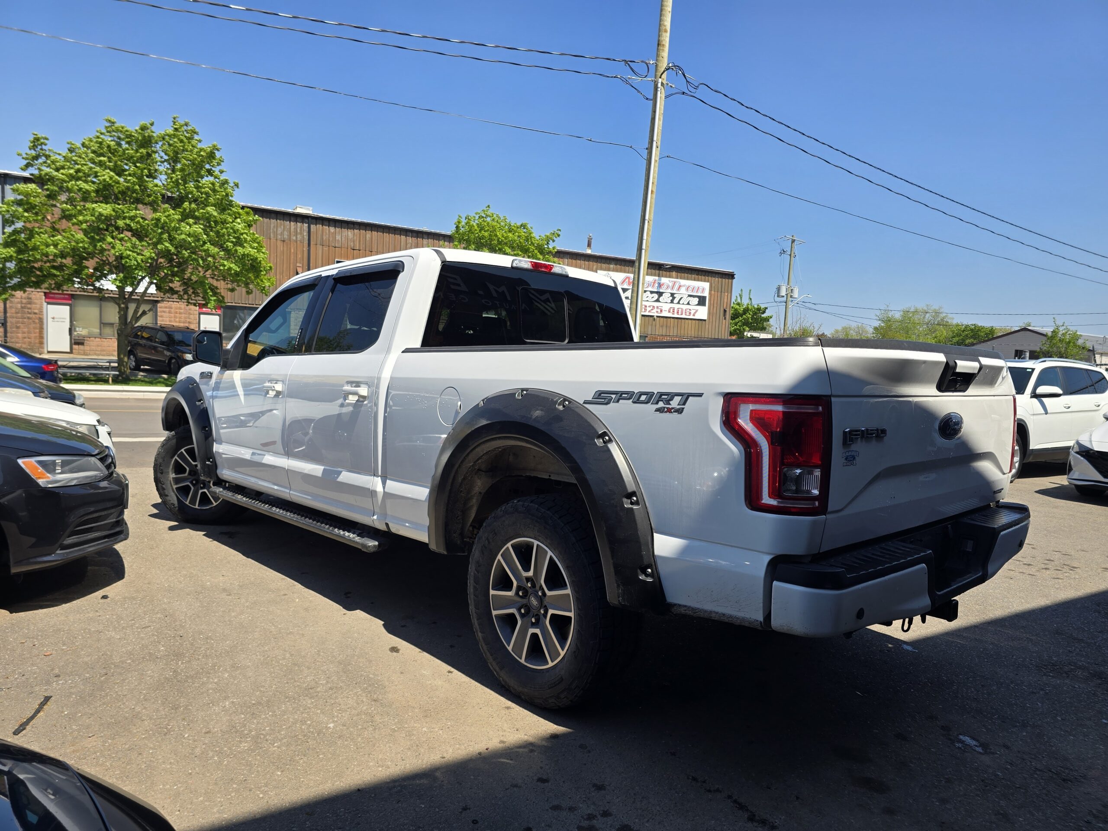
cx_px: 554
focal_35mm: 23
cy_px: 416
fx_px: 736
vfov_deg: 58.9
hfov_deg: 73.9
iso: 12
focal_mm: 6.3
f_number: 1.7
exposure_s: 1/588
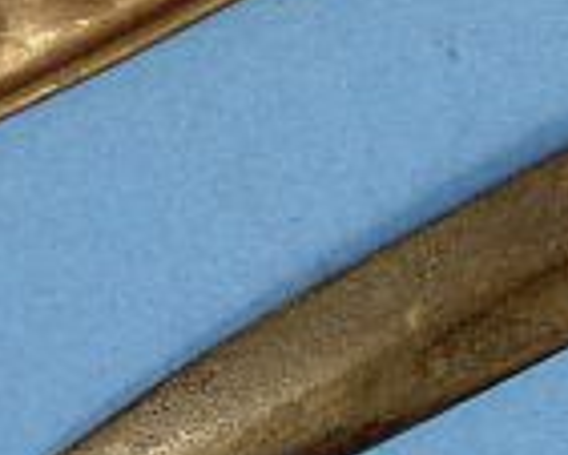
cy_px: -443
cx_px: 1120
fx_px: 2792
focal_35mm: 166
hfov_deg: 10.7
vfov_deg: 8.8
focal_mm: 5.4
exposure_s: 1/60
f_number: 3.5
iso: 320
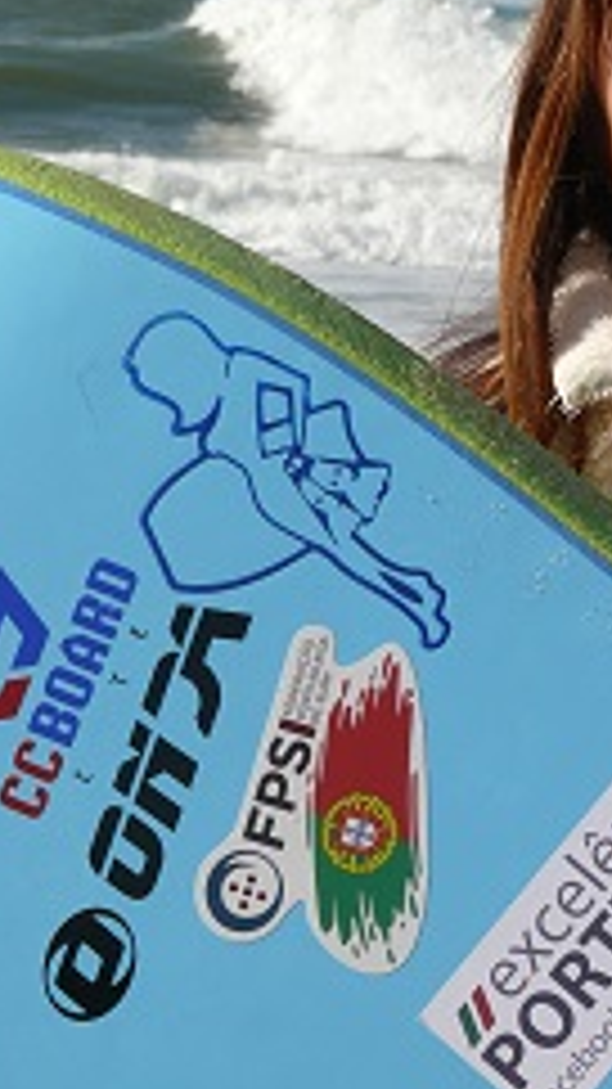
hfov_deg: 5.6
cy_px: 479
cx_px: 585
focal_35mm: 215
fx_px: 6207
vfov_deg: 10.0
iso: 100
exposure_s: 1/400
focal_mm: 27.7
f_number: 7.1
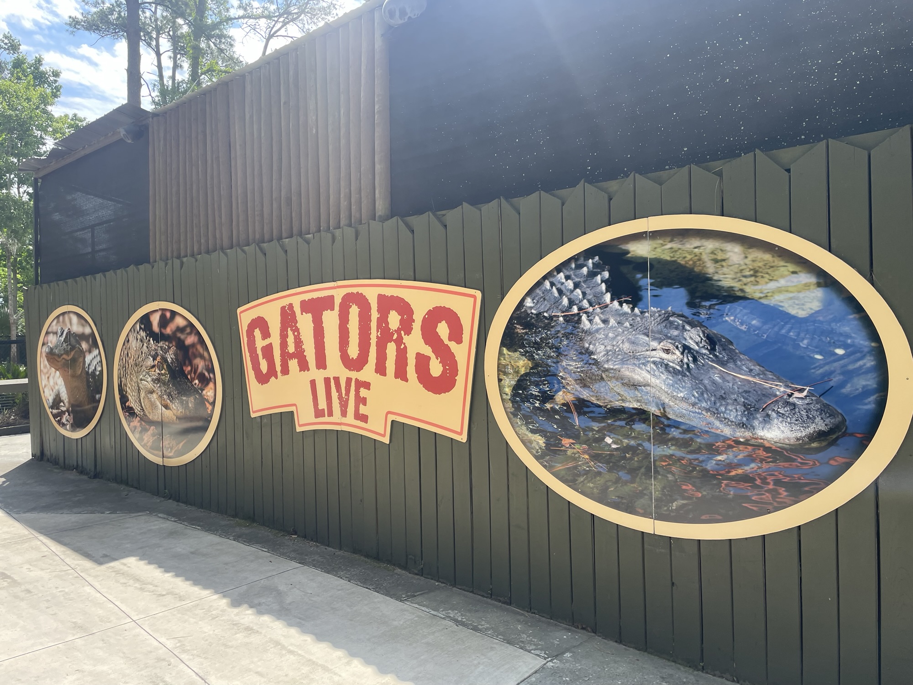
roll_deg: +0.8
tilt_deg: -0.1
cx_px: 456
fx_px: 686
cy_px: 342
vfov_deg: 53.1
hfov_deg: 67.3
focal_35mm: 26
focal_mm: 4.2
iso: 32
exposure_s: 1/1195
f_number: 1.6
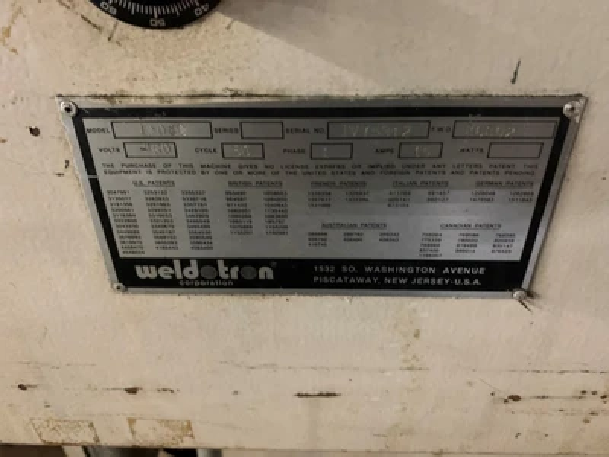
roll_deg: +0.0
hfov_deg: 67.3
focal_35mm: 26
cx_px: 304
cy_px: 228
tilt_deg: -32.8
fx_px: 457
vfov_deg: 53.1
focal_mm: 4.25
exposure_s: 1/28
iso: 800
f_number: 1.8
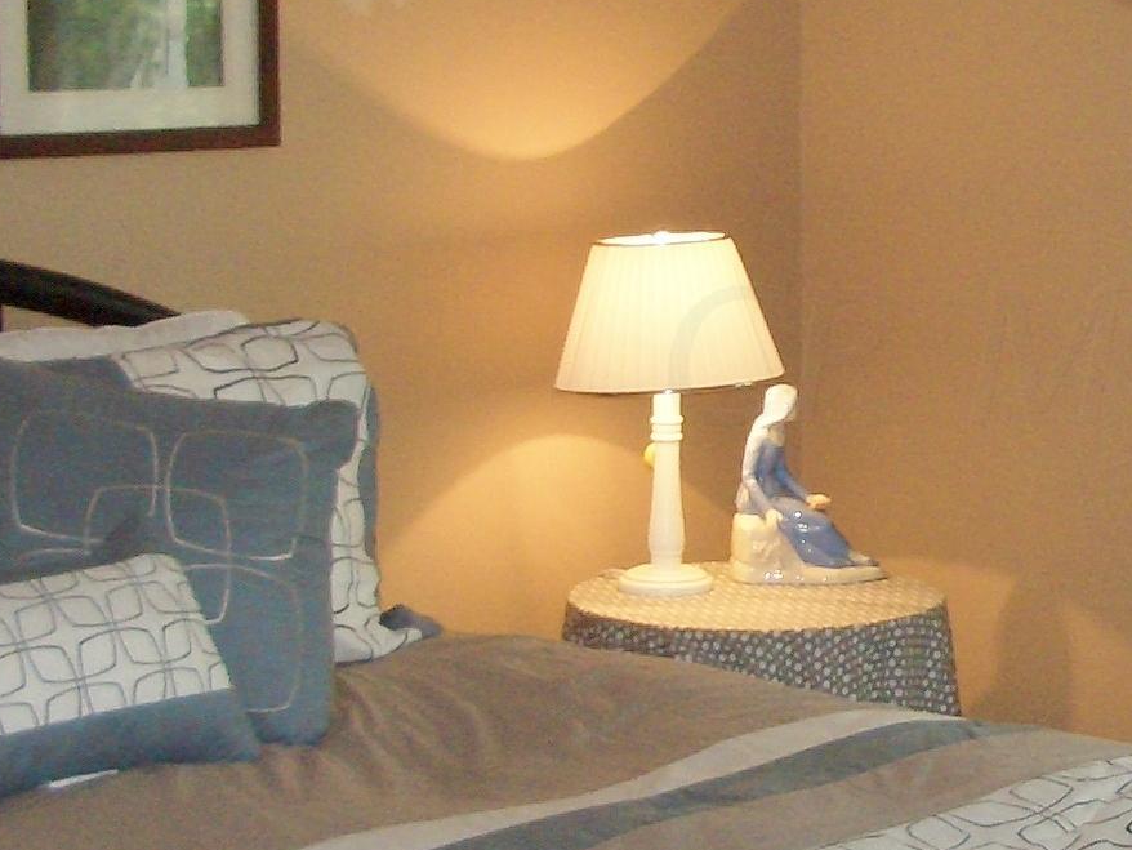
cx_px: 990
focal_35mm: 102
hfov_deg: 19.0
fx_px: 3336
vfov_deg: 14.5
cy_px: 353
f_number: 2.6
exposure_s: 1/60
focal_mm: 5.8
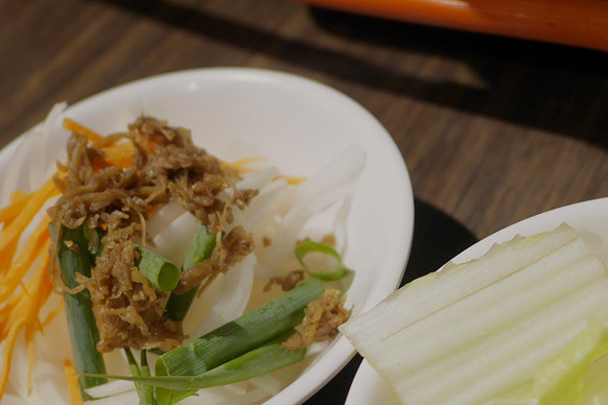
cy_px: 382
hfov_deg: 33.5
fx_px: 996
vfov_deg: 22.3
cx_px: 424
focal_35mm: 59
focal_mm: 15
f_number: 1.8
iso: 200
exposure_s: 1/100
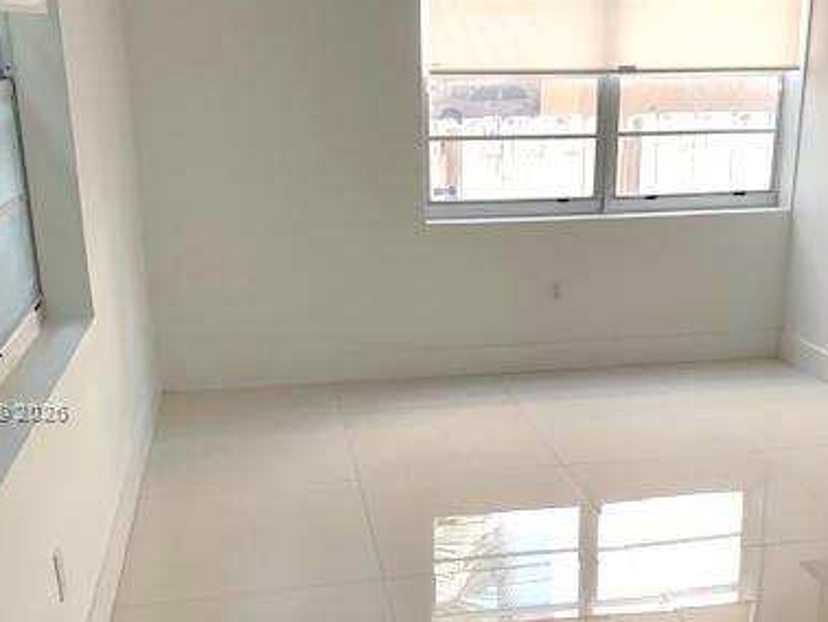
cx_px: 467
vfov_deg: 32.6
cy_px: 412
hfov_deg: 42.8
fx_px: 1053
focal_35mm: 44
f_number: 1.8
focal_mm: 4.25
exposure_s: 1/121
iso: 50
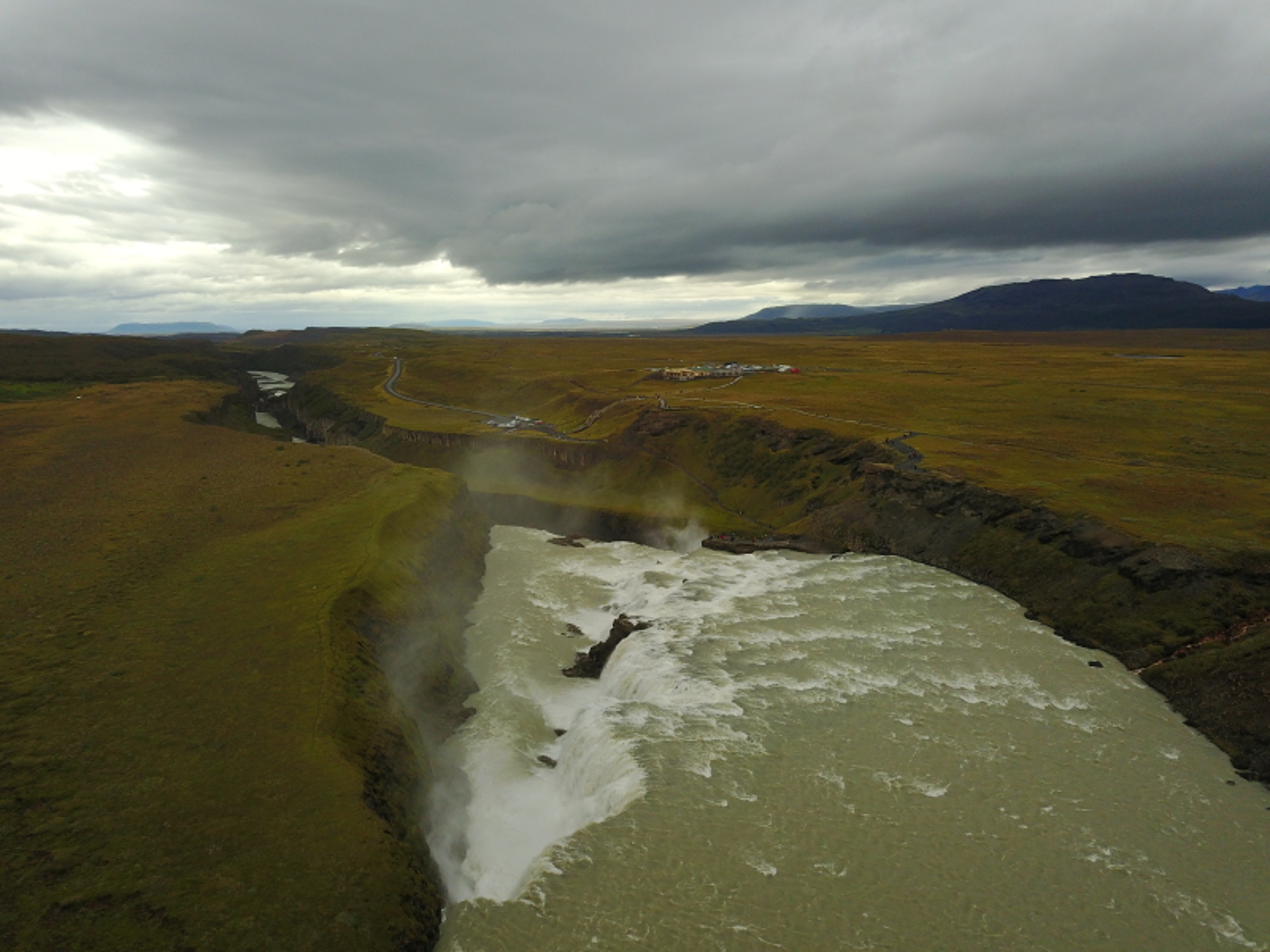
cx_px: 635
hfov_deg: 67.3
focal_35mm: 26
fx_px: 954
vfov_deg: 53.1
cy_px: 476
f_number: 2.2
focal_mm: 4.73
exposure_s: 1/50
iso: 186
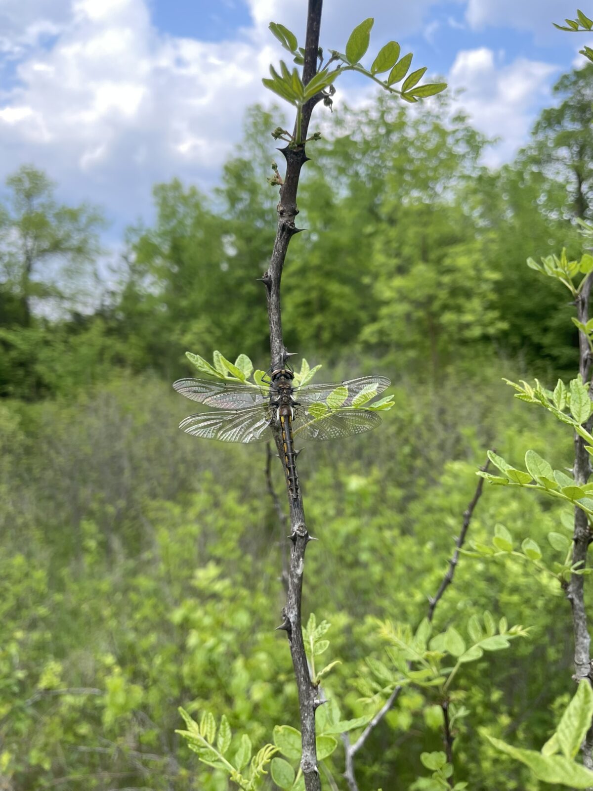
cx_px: 296
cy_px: 396
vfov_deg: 67.3
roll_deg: -0.3
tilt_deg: -4.7
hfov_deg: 53.1
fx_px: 594
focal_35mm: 26
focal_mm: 4.2
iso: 32
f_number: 1.6
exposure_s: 1/532
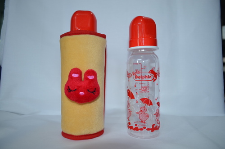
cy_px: 74
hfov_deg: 67.5
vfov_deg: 47.7
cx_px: 112
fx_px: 168
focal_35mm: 27
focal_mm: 18
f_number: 3.5
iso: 320
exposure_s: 1/60
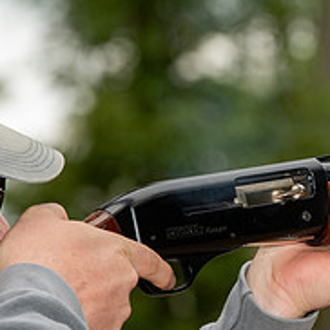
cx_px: 348
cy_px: 185
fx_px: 5123
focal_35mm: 475
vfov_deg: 3.7
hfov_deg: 3.7
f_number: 7.1
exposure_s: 1/250
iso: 320
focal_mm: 175
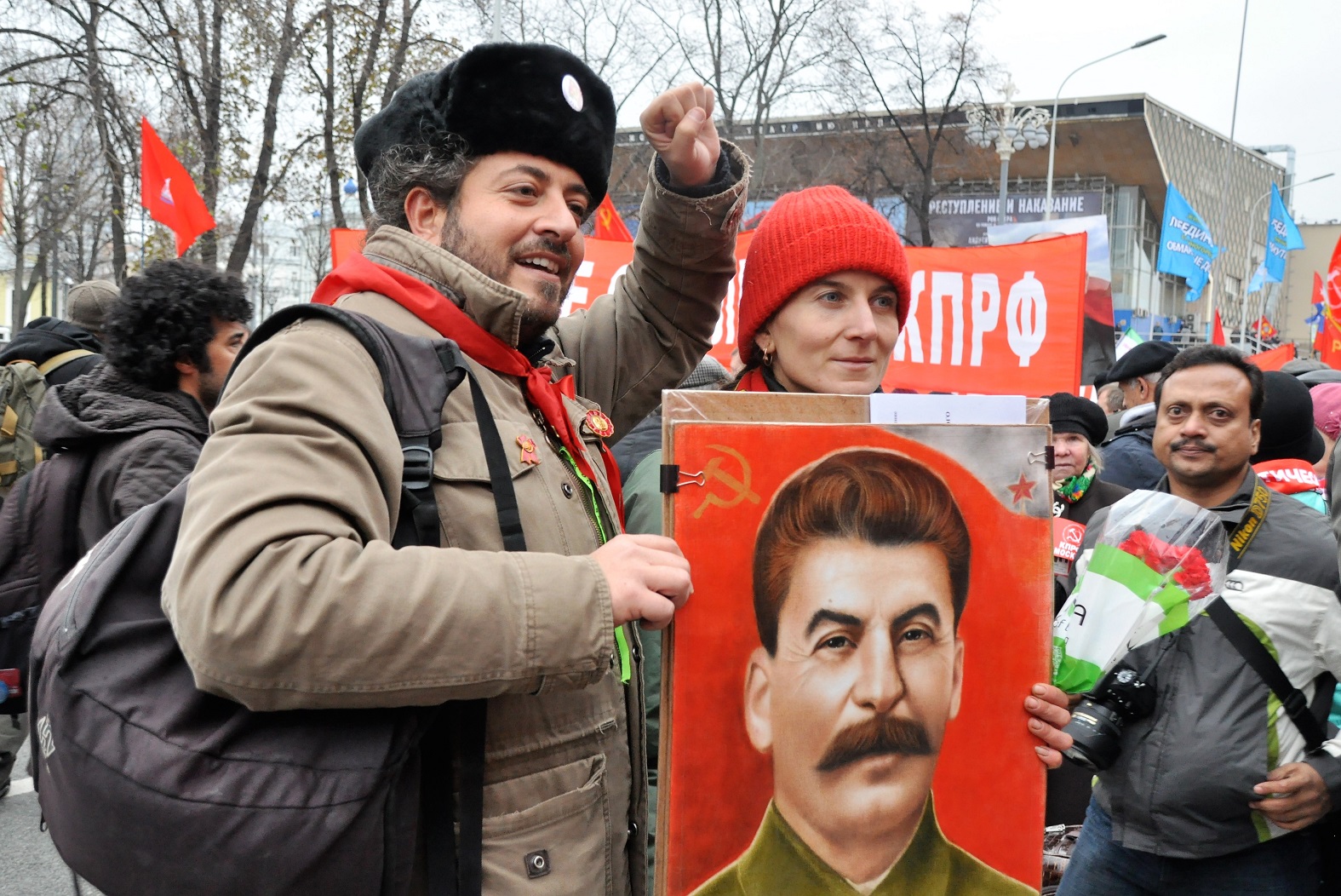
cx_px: 670
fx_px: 1230
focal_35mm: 33
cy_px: 448
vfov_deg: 40.0
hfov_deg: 57.2
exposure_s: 1/80
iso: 1000
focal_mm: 22
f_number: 4.5
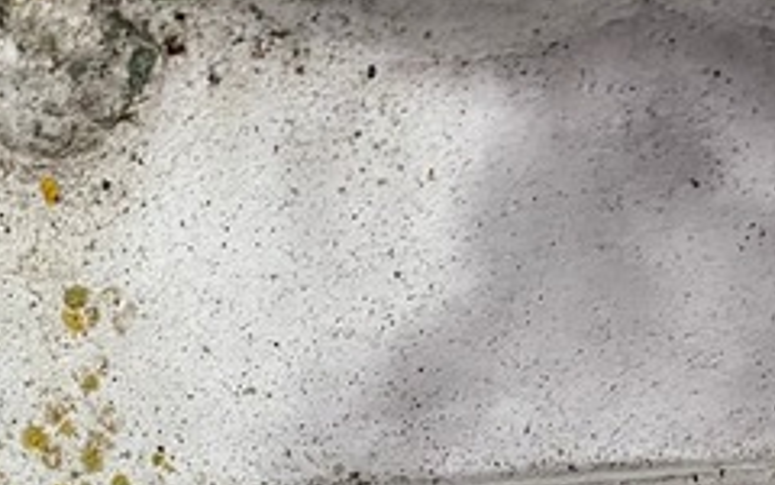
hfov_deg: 22.4
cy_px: 821
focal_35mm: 92
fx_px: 1943
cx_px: 526
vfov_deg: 13.1
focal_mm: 4.25
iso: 125
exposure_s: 1/89
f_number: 1.8
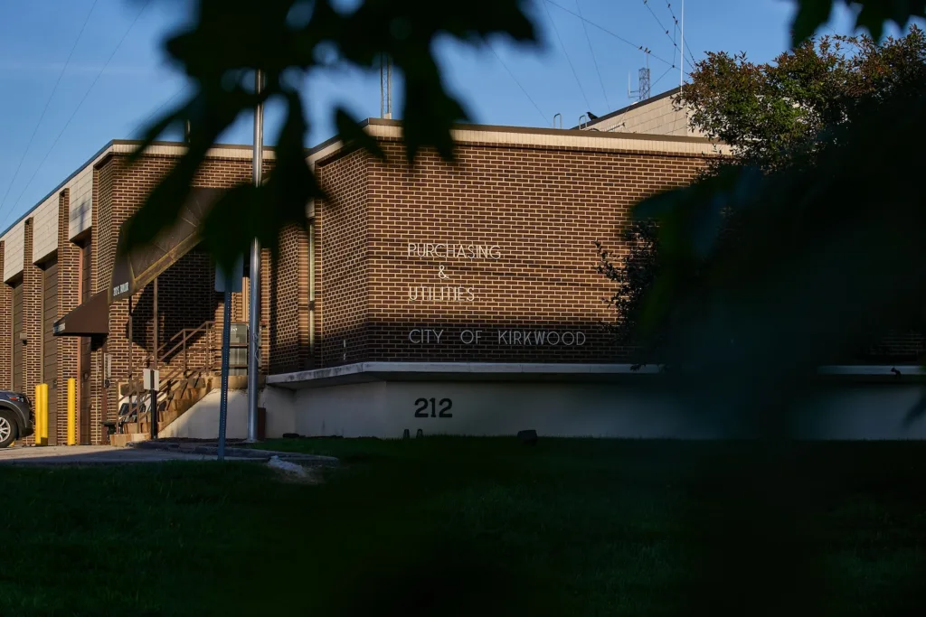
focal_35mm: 70
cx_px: 463
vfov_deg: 19.5
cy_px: 308
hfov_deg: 28.8
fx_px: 1801
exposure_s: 1/400
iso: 100
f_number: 4.5
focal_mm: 70
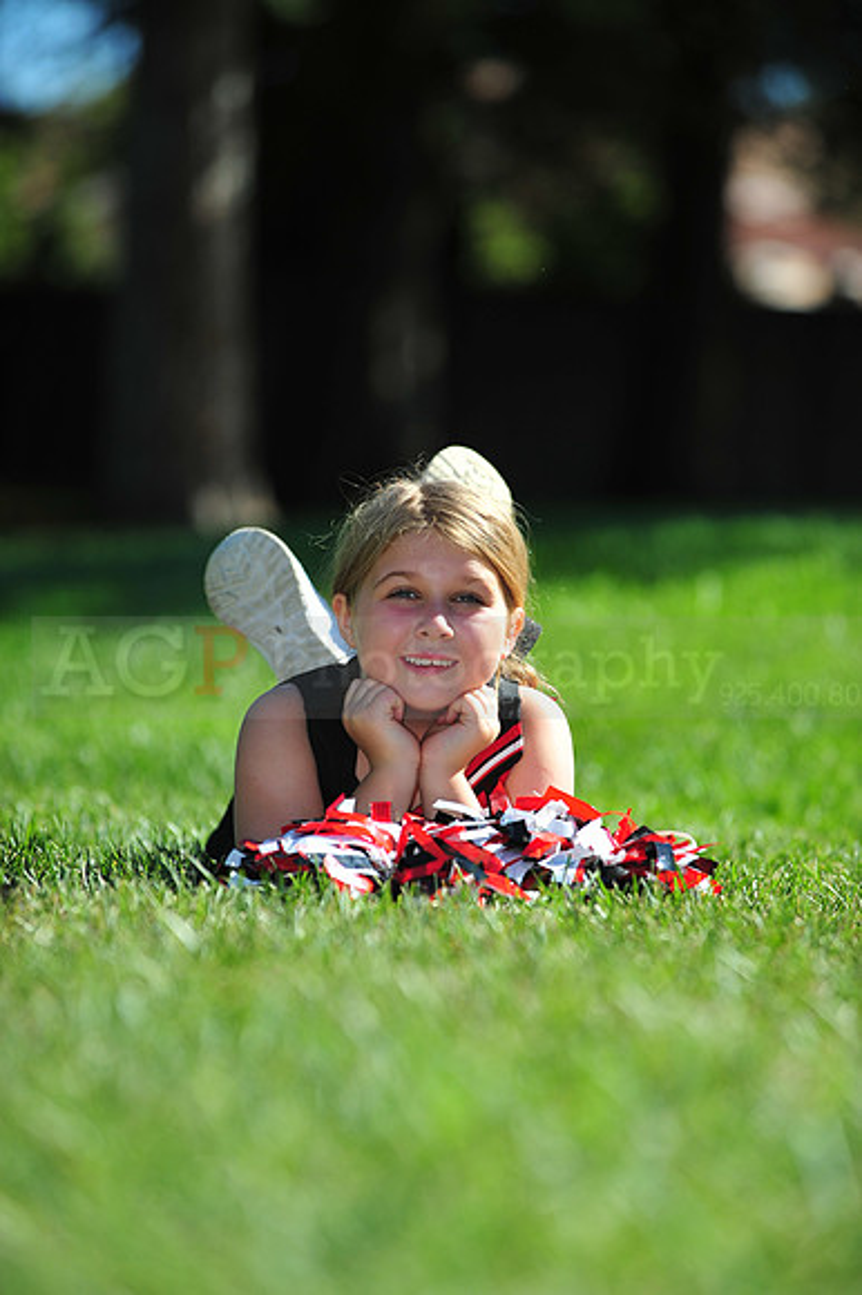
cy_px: 648
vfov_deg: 10.3
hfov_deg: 6.9
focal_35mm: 200
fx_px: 7191
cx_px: 431
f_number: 4.5
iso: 400
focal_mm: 200
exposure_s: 1/2500
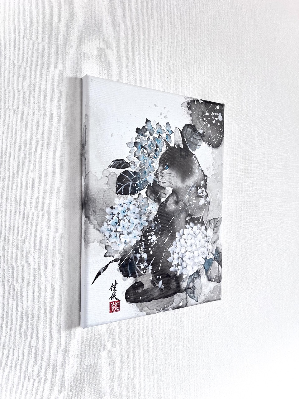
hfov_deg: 53.1
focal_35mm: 26
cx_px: 150
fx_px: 299
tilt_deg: -1.7
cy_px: 200
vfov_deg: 67.3
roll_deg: +1.1
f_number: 1.6
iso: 125
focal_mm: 5.1
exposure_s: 1/119
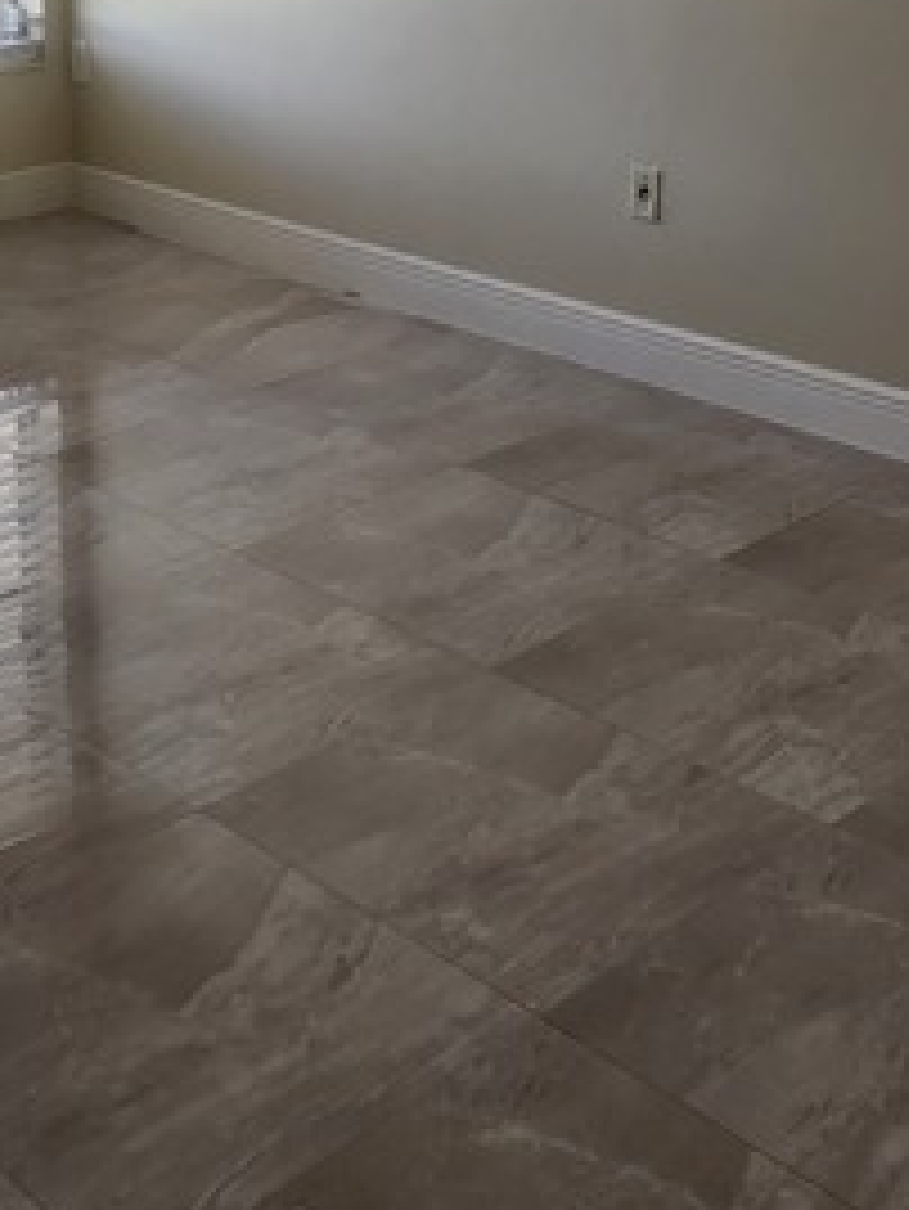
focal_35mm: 57
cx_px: 261
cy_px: 281
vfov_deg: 33.0
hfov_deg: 25.5
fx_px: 1994
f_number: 1.8
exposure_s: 1/180
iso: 100
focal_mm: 5.4
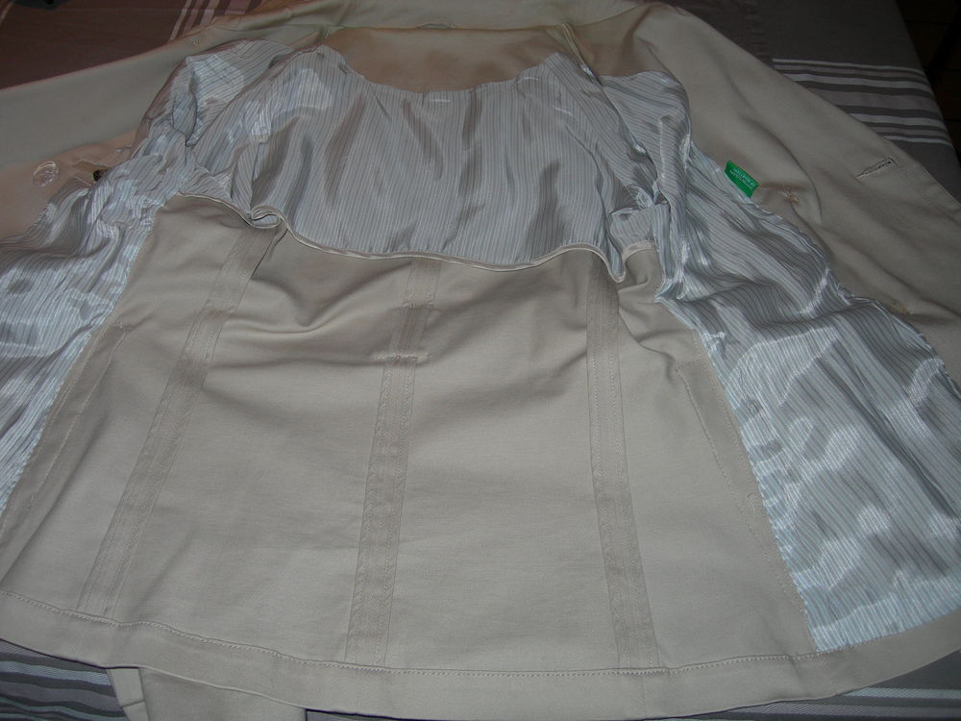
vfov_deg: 37.7
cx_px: 480
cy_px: 360
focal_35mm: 38
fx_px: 1055
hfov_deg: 49.0
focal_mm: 7.8
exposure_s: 1/60.1
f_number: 2.8
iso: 50
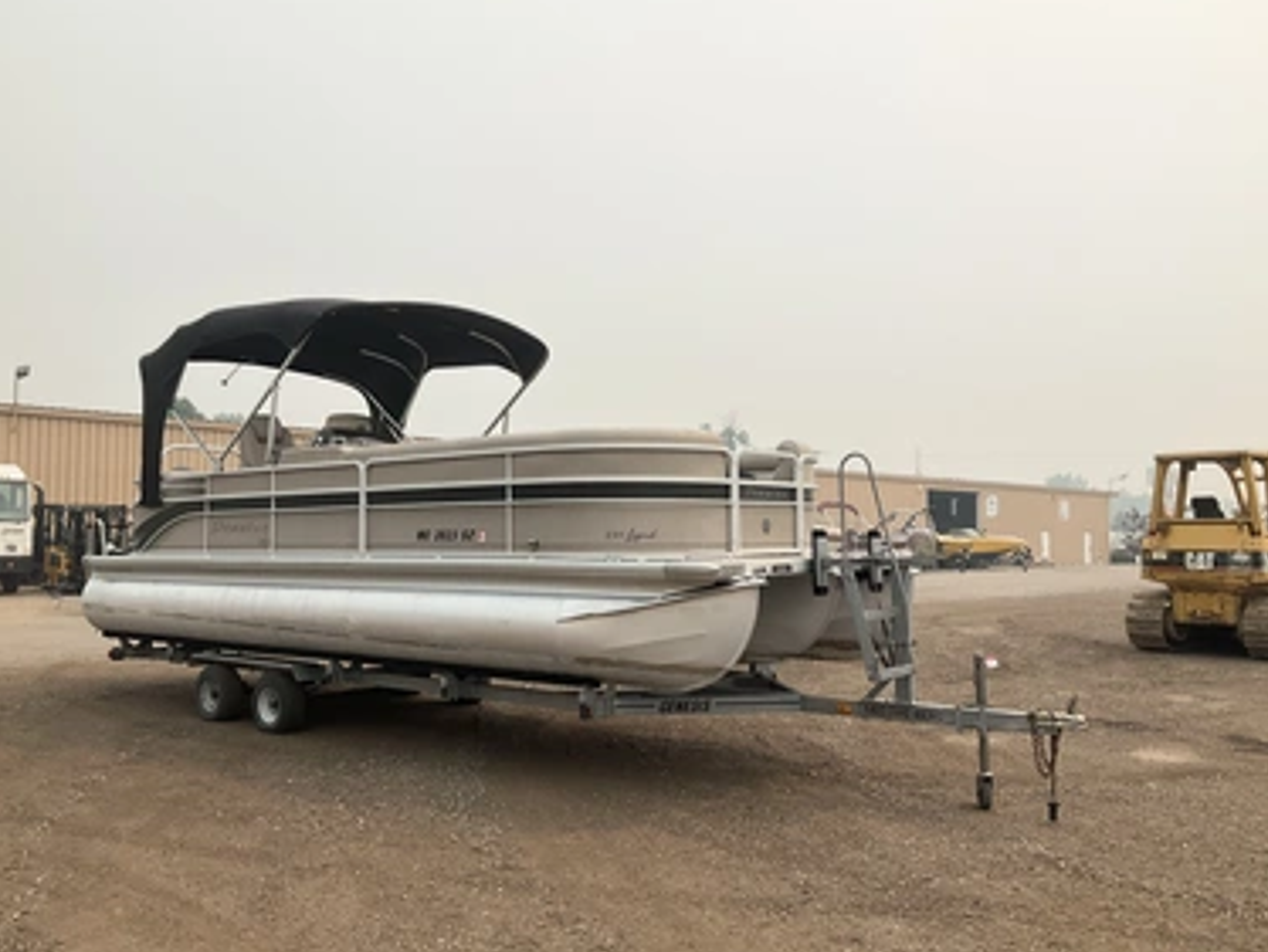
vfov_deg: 45.5
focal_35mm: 31
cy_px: 484
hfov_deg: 58.3
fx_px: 1136
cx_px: 620
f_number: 1.8
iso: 25
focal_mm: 3
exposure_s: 1/3125
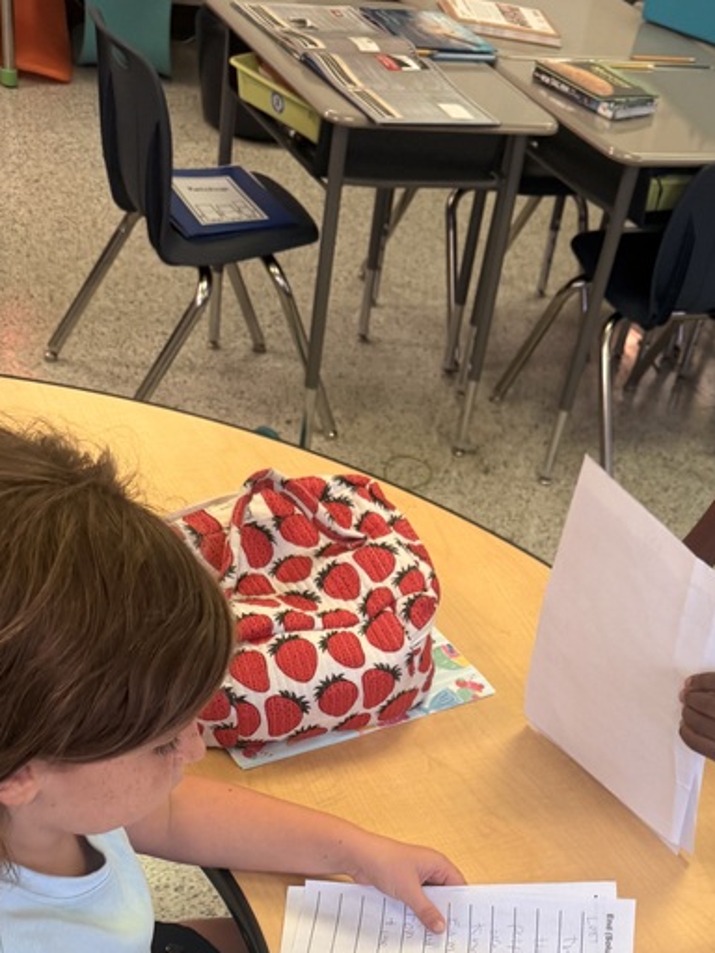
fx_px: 1322
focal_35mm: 48
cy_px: 923
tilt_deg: -46.5
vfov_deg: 36.2
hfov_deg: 30.1
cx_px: 464
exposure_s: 1/60
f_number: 1.78
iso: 160
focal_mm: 6.76
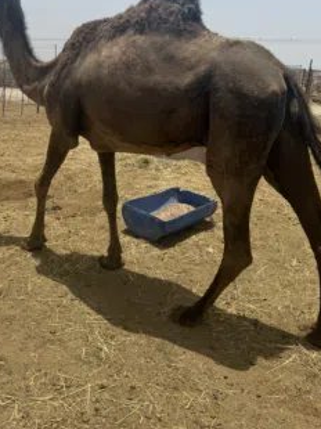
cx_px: 133
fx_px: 384
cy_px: 174
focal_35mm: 31
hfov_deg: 45.2
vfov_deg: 58.0
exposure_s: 1/6173
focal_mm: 6.76
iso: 80
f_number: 1.78
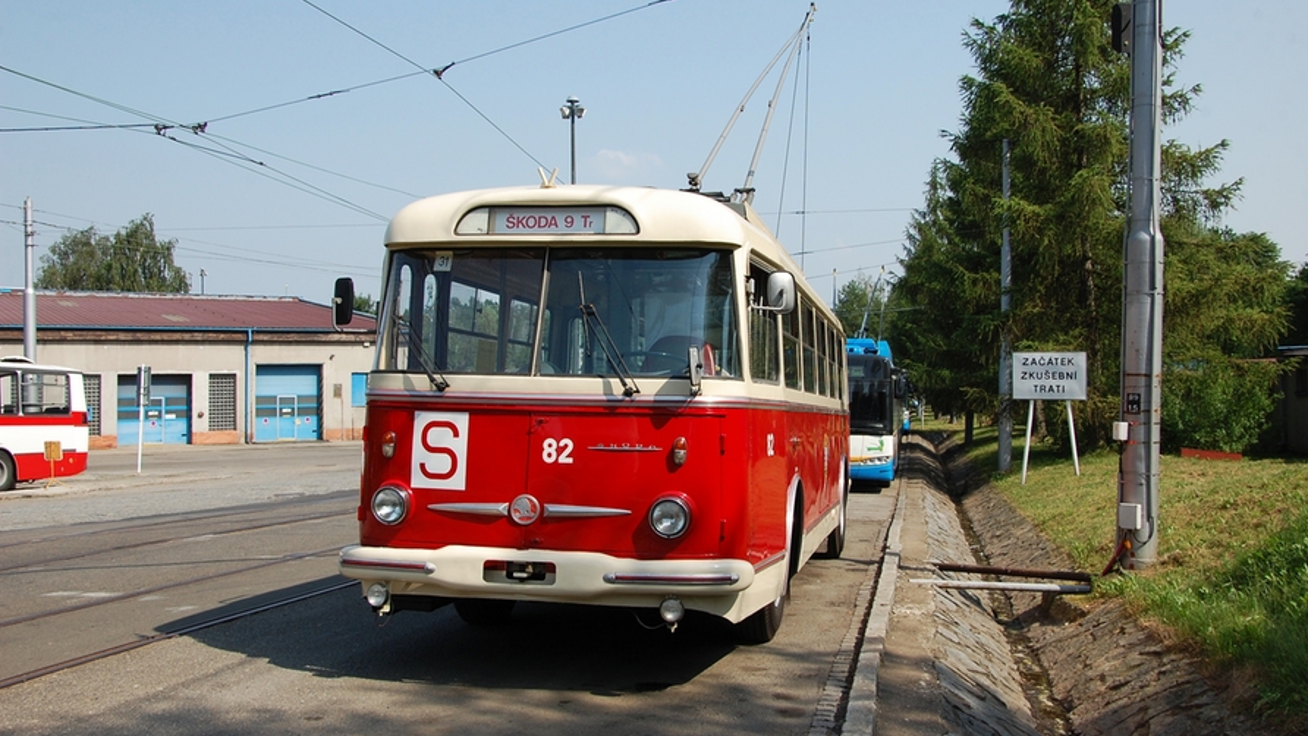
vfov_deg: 31.2
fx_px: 1318
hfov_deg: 52.8
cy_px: 334
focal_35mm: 38
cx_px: 657
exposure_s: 1/250
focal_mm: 24
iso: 220
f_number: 10
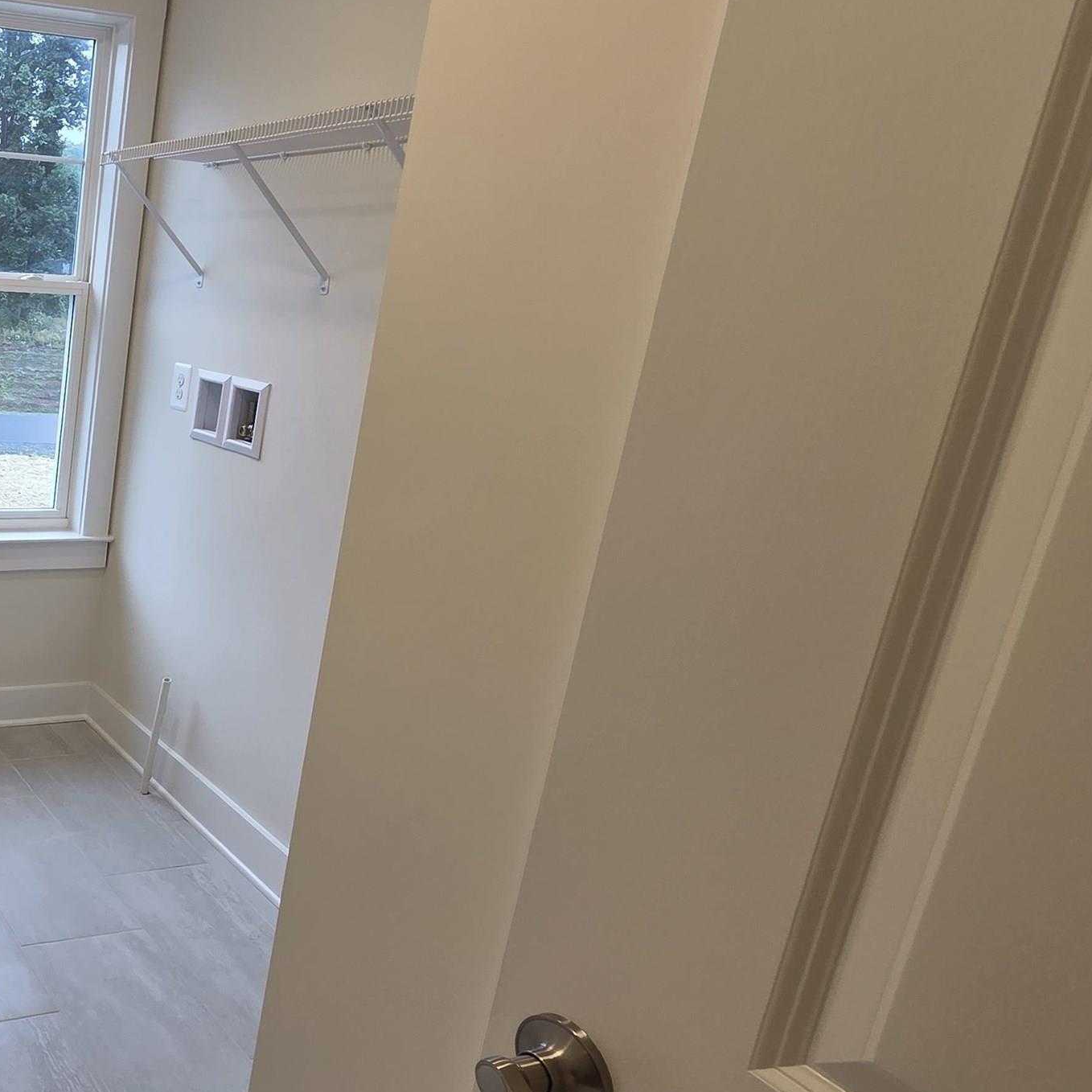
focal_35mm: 26
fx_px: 928
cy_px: 518
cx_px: -95
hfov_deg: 46.1
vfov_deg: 60.9
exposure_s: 1/120
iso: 100
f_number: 2.2
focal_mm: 2.2
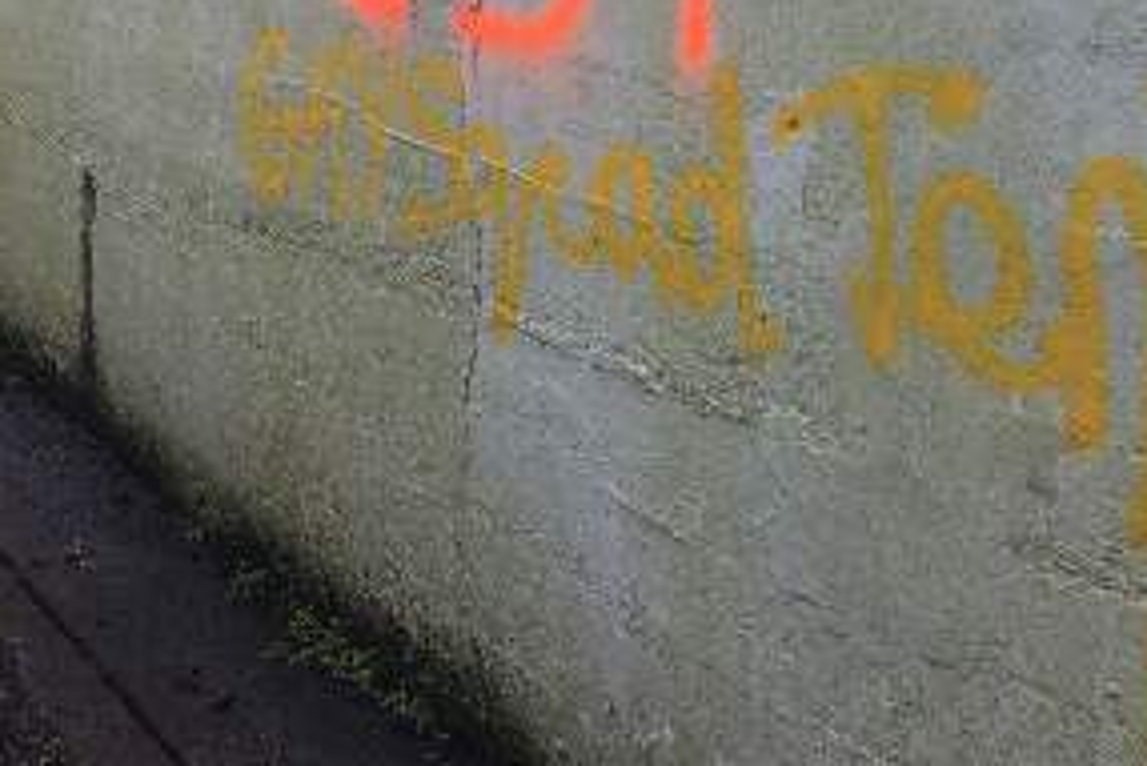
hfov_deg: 33.4
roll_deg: +0.4
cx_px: 598
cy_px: 114
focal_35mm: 60
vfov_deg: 22.2
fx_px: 1913
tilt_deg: -0.2
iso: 32
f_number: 2.2
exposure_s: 1/100
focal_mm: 4.15
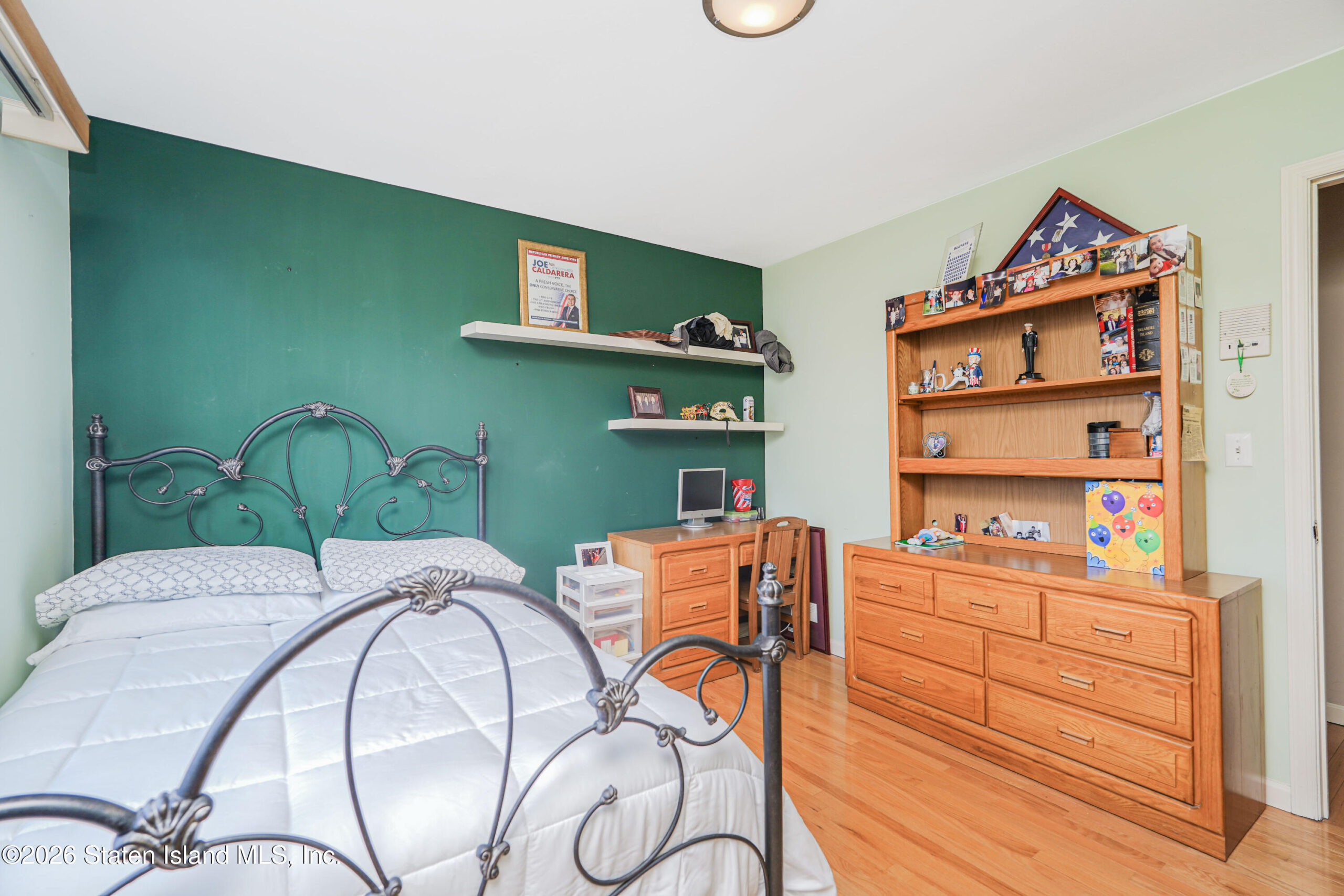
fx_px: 597
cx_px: 672
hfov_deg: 96.7
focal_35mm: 16
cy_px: 448
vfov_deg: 73.8
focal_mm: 16
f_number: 4.5
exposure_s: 1/40
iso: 50
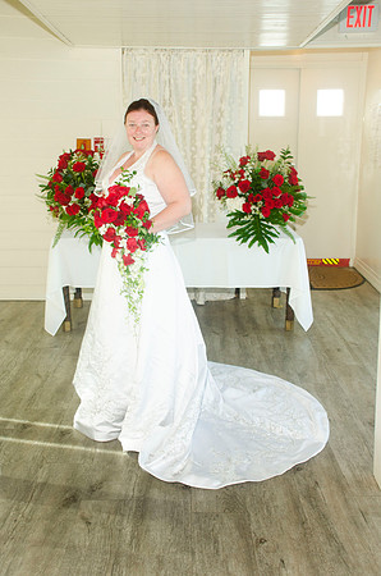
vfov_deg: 49.6
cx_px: 190
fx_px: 622
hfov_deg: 34.1
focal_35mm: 39
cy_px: 288
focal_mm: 26
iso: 400
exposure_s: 1/80
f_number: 5.6
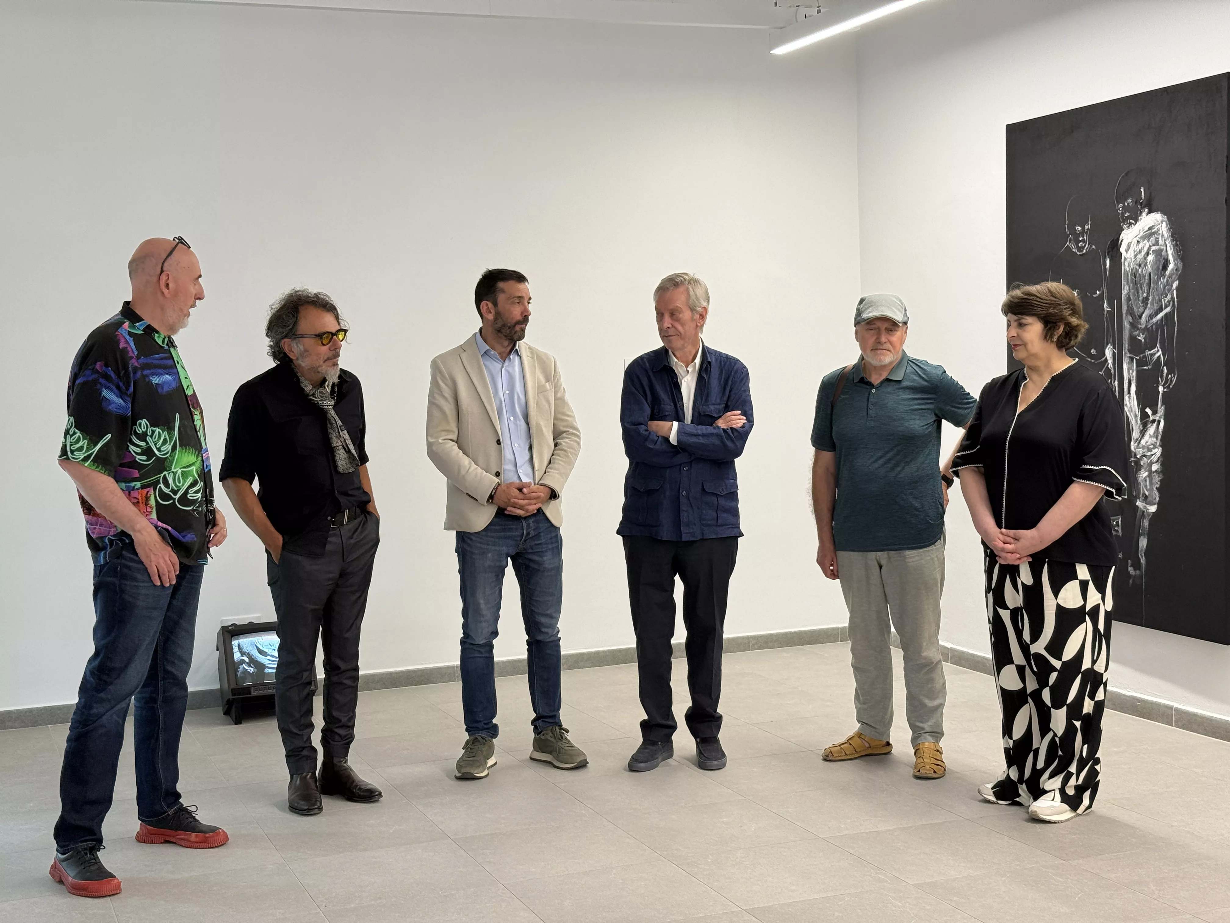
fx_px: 1706
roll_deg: +1.4
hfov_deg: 39.7
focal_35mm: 48
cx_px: 615
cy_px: 462
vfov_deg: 30.3
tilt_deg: -3.6
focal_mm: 6.76
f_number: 1.78
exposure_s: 1/100
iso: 50
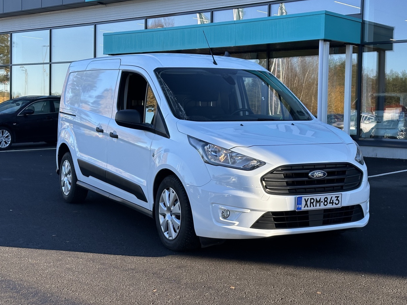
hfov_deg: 34.3
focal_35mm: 56
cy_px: 135
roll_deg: -0.8
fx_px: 659
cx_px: 213
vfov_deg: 26.1
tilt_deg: -0.1
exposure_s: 1/1357
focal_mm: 6.86
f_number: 1.78
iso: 64
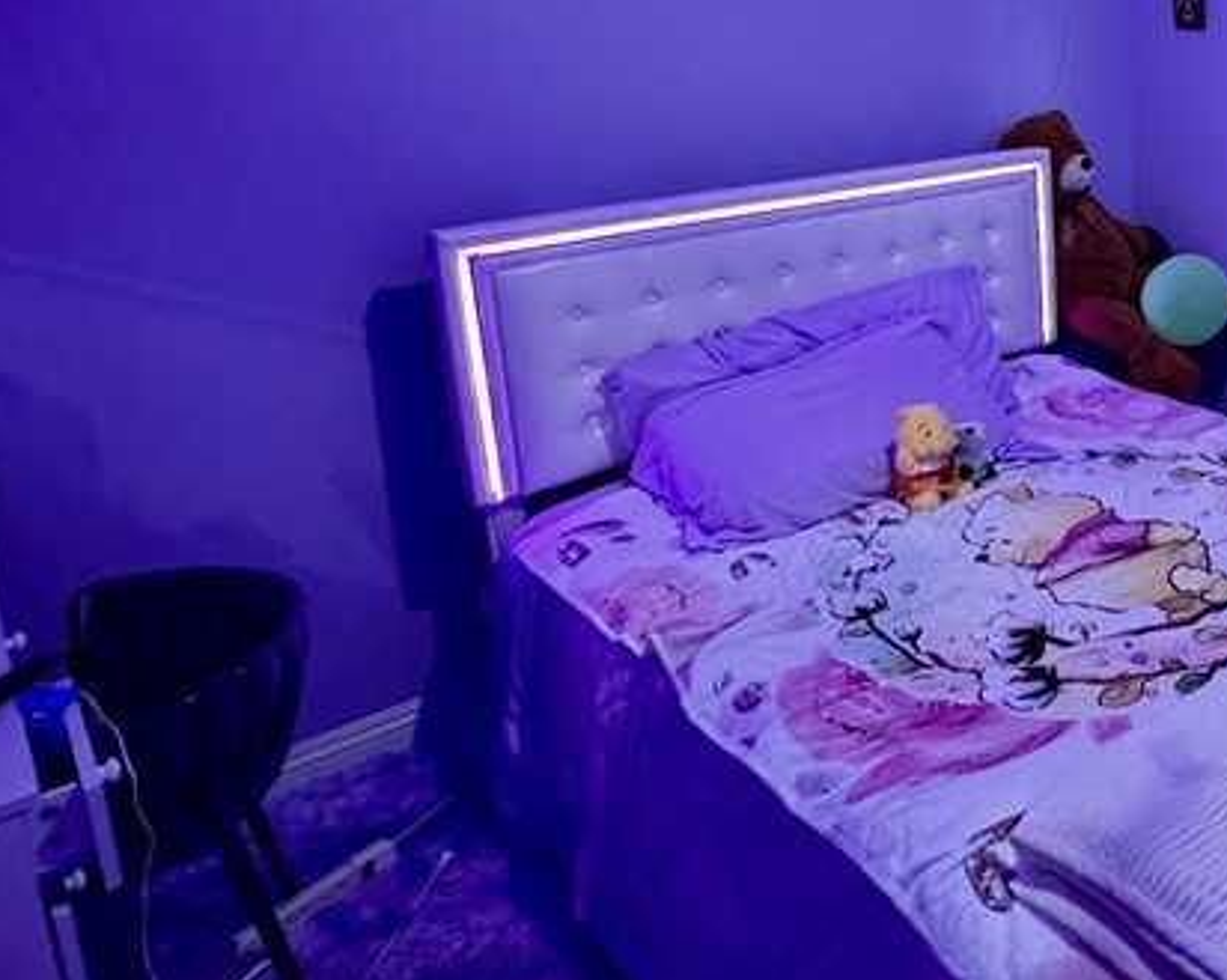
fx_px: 1234
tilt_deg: -12.0
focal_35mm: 34
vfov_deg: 41.8
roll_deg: +0.2
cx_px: 1176
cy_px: 229
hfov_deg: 46.0
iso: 1250
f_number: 2.2
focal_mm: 2.22
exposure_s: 1/59
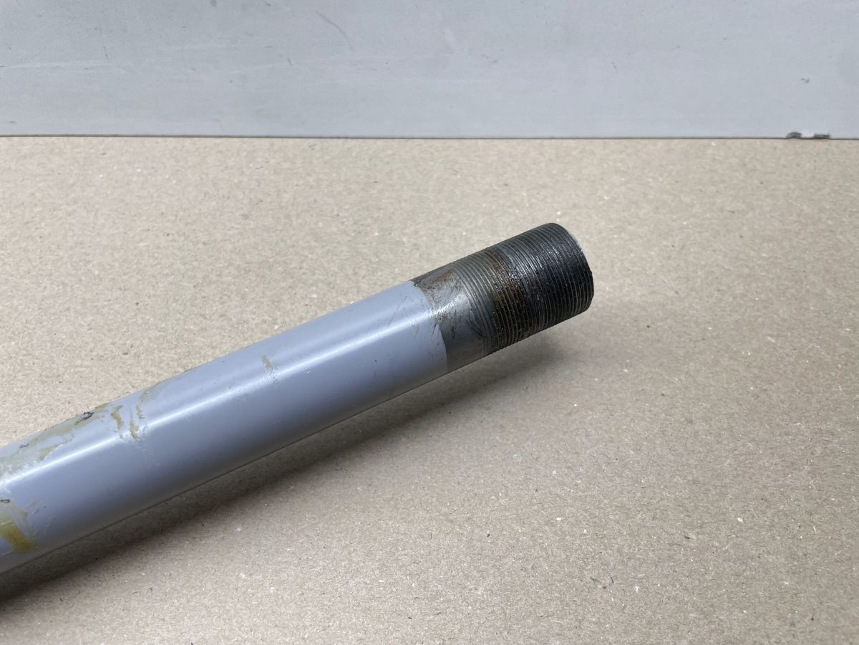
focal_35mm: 26
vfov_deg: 53.1
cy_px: 322
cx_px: 430
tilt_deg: -54.3
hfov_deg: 67.3
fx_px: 645
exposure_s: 1/100
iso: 80
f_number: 1.6
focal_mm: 4.2
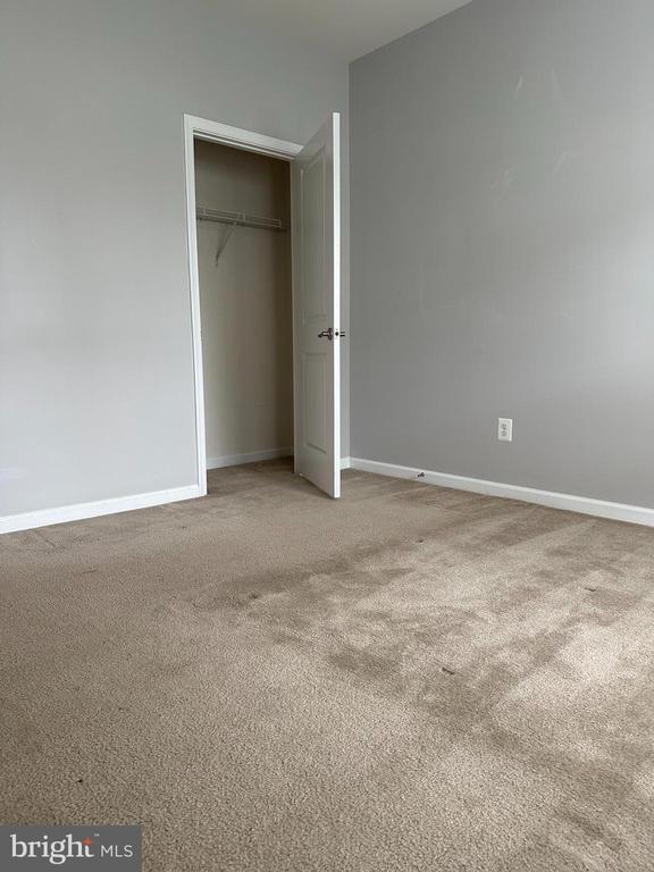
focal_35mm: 24
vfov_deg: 71.6
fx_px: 605
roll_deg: +0.1
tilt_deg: -7.1
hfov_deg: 56.8
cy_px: 436
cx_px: 327
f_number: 1.78
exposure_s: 1/121
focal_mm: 6.86
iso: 200
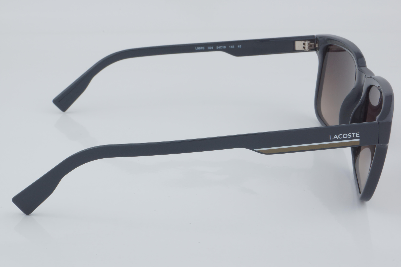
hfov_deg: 27.0
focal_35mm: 75
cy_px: 134
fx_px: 835
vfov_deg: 18.2
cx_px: 200
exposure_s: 1/4
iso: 100
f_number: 32
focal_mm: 50
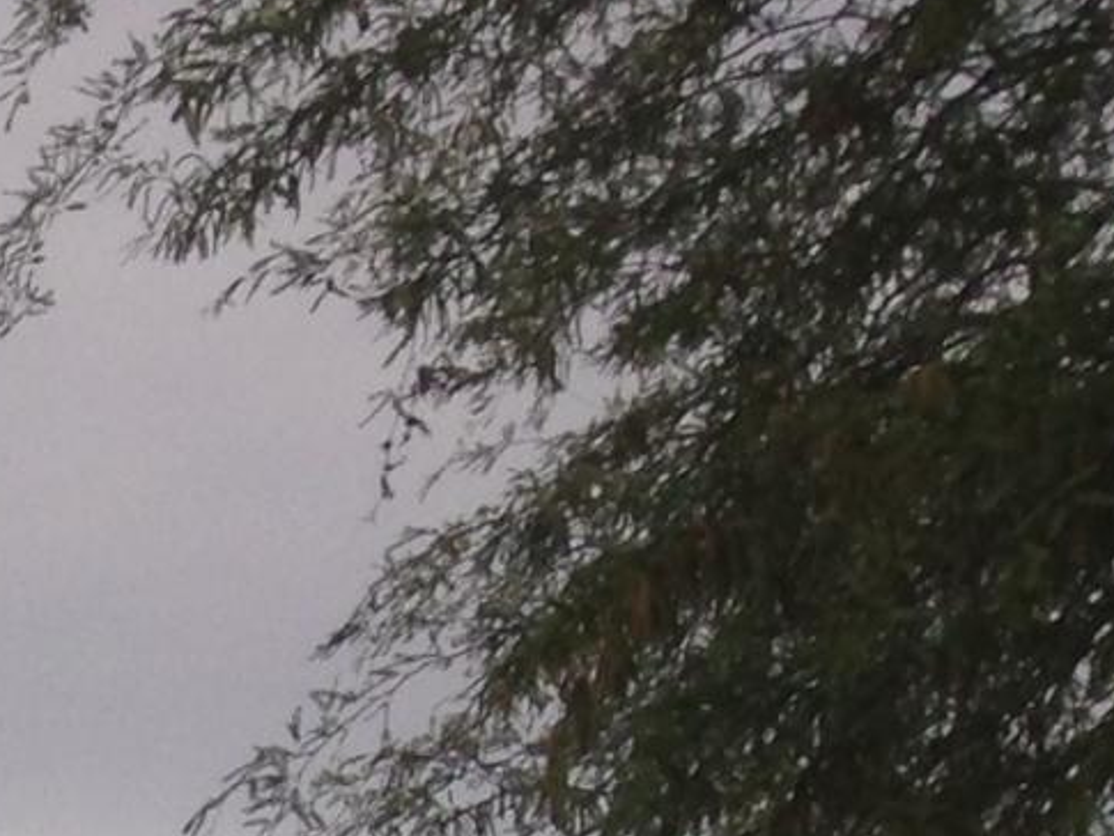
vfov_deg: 6.6
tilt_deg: -0.9
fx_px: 6567
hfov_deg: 8.3
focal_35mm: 204
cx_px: -2134
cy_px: 2559
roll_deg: +0.6
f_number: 2.4
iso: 50
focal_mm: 4.12
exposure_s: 1/480
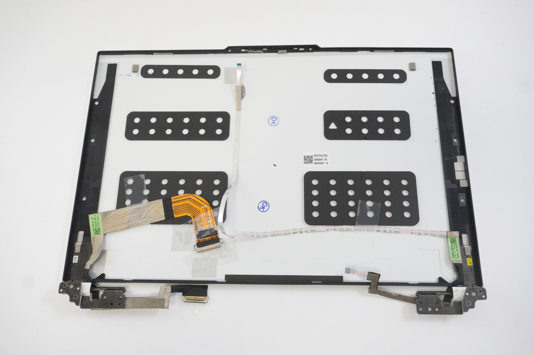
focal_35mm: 33
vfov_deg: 39.9
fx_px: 489
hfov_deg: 57.3
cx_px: 267
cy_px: 178
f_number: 6.3
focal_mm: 22
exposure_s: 1/160
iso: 4000
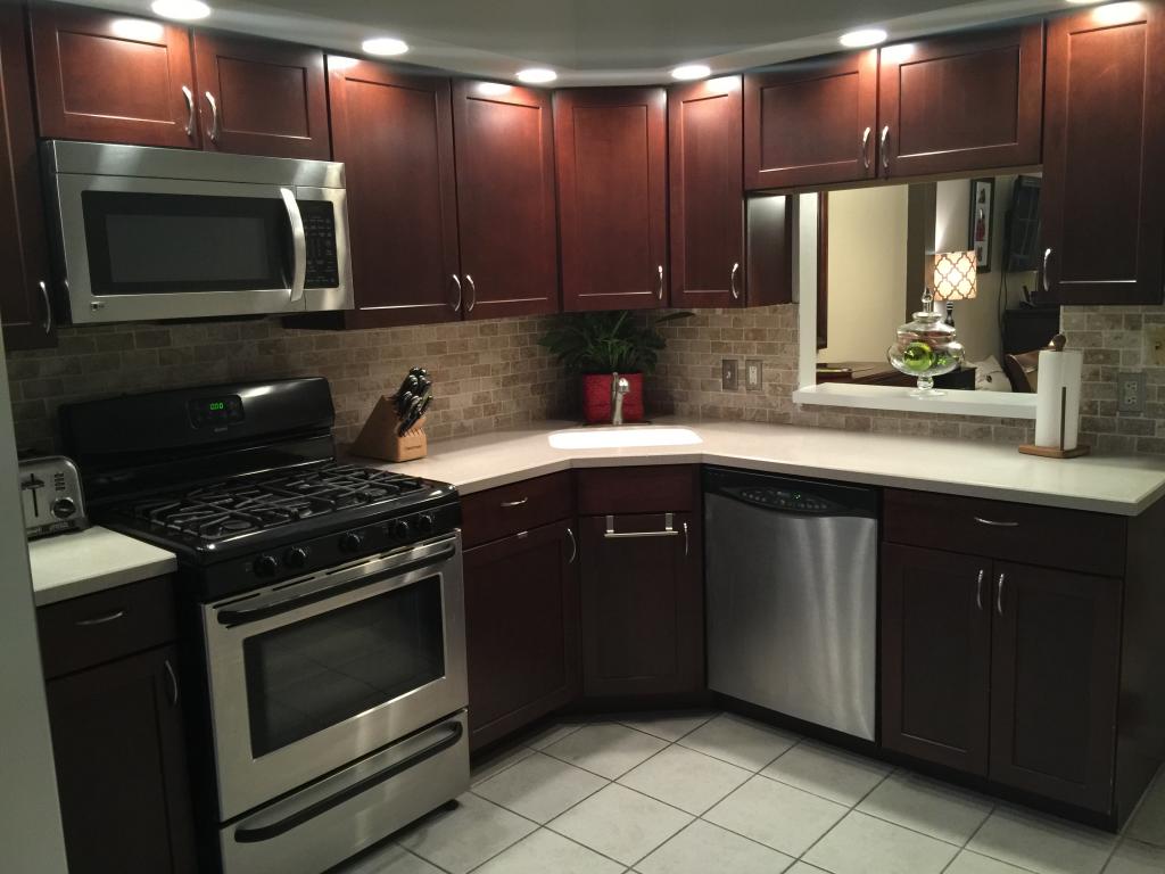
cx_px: 582
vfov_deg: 48.2
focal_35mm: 29
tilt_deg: -8.4
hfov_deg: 61.7
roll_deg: +1.8
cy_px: 437
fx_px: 976
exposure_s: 1/15
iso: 125
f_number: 2.2
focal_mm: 4.15
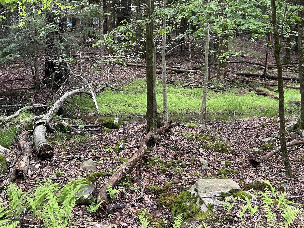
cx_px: 125
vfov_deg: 37.1
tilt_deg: -2.4
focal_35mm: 38
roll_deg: +1.1
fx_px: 334
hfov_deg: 48.7
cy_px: 68
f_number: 1.5
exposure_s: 1/60
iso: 250
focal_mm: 5.7
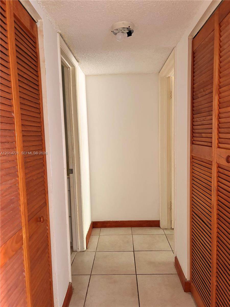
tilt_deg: -4.8
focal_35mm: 26
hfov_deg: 53.1
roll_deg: +1.0
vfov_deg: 67.3
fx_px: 230
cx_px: 115
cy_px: 154
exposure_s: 1/40
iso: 500
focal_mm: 5.96
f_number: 1.6
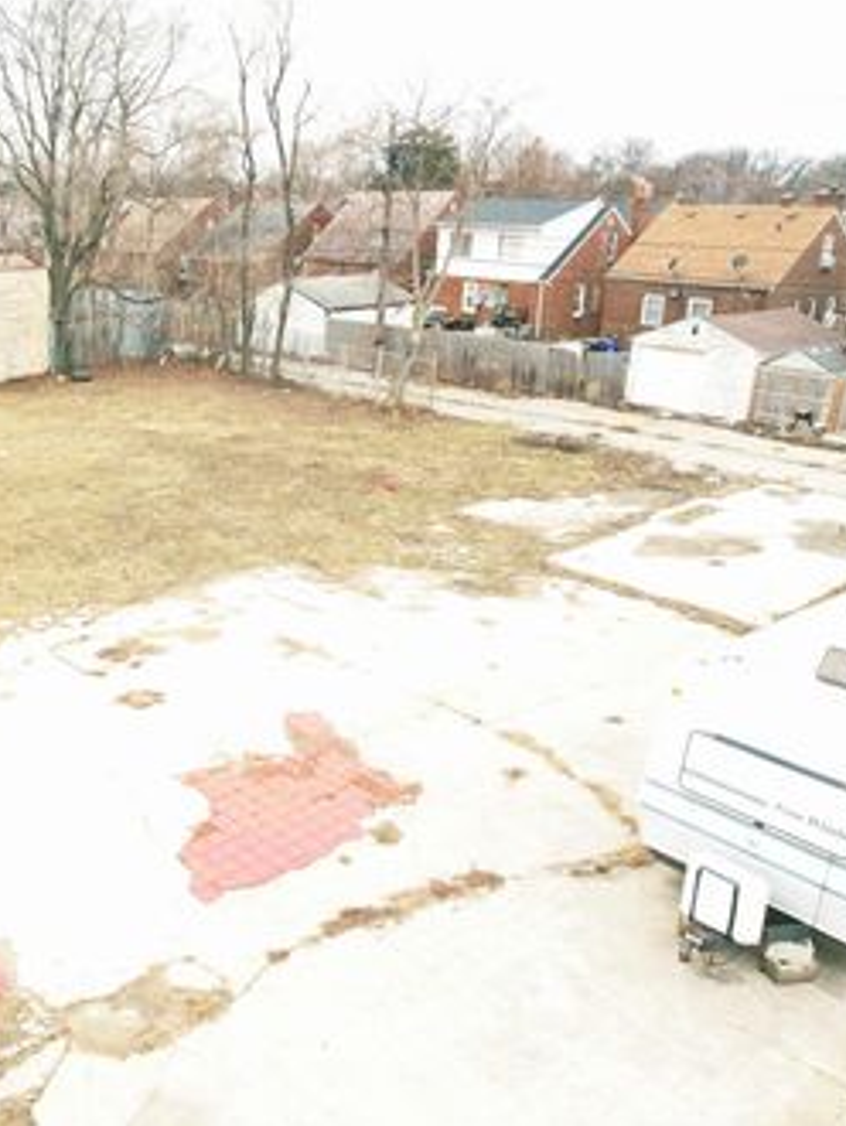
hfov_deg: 42.1
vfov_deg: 56.8
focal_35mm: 32
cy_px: 565
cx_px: 160
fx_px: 1041
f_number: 2.8
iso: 100
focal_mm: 8.38
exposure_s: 1/120
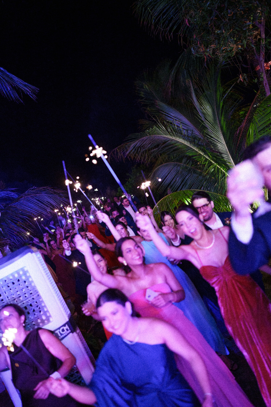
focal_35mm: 35
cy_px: 204
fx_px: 395
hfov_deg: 37.9
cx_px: 136
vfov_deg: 54.4
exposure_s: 1/320
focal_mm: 35
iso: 1600
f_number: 1.4
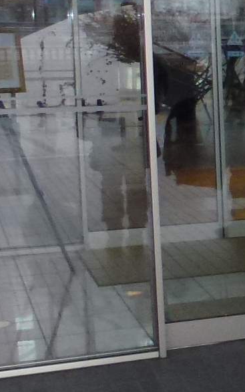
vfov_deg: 18.7
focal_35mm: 111
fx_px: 1186
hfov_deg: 9.1
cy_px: 142
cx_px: 777
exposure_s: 1/60
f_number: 3.3
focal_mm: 4.3
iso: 250
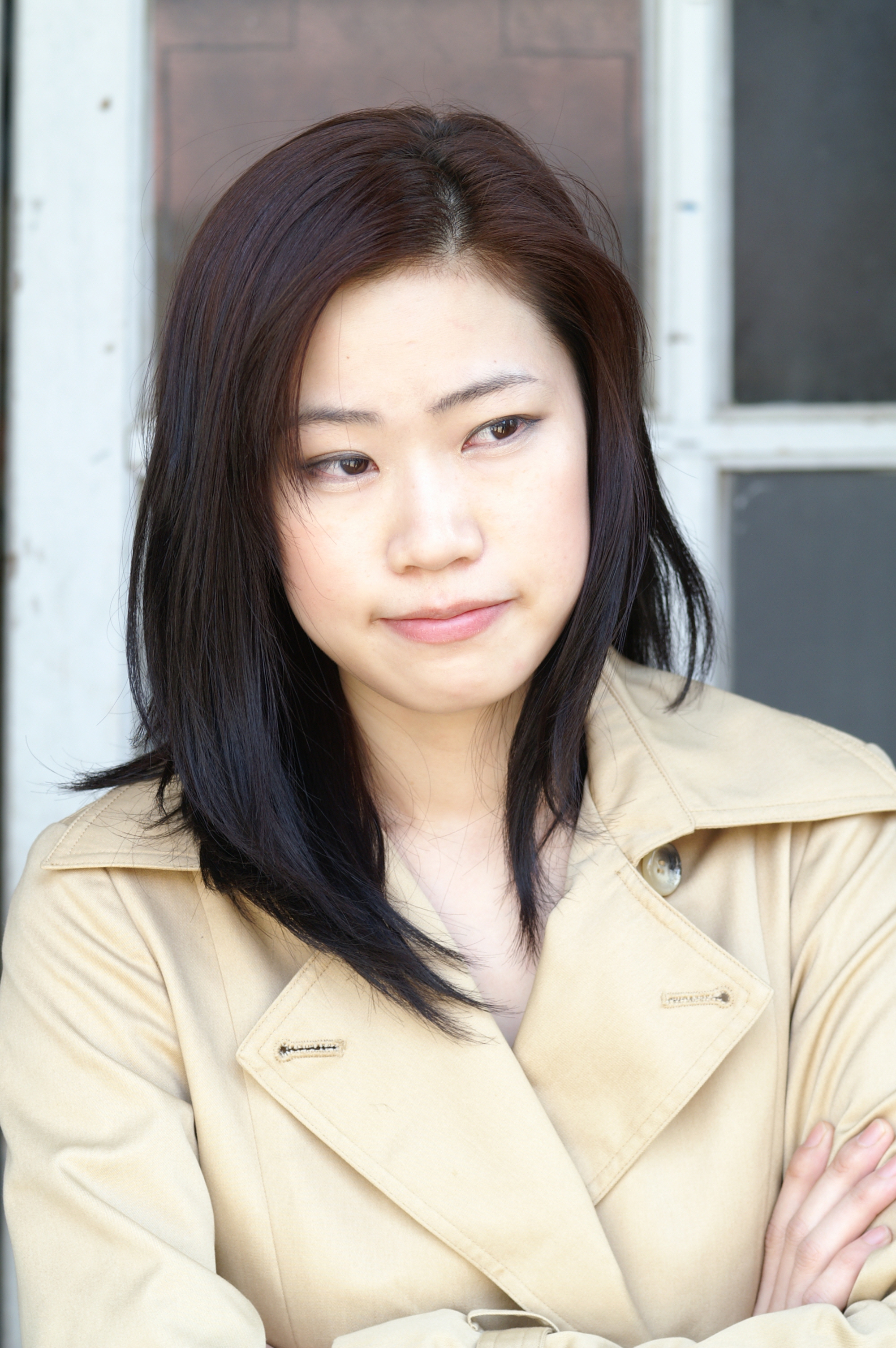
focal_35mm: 120
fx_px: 4488
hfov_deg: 11.4
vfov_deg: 17.1
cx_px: 448
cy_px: 674
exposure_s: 1/80
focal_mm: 80
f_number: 5.6
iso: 200
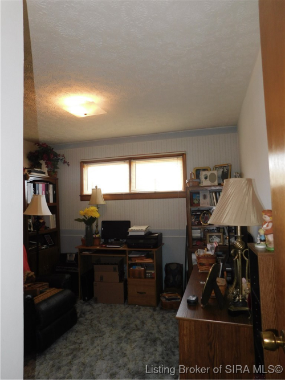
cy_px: 190
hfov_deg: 58.9
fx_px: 253
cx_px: 142
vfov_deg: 73.9
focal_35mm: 23
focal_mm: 4
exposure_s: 1/30
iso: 200
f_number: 3
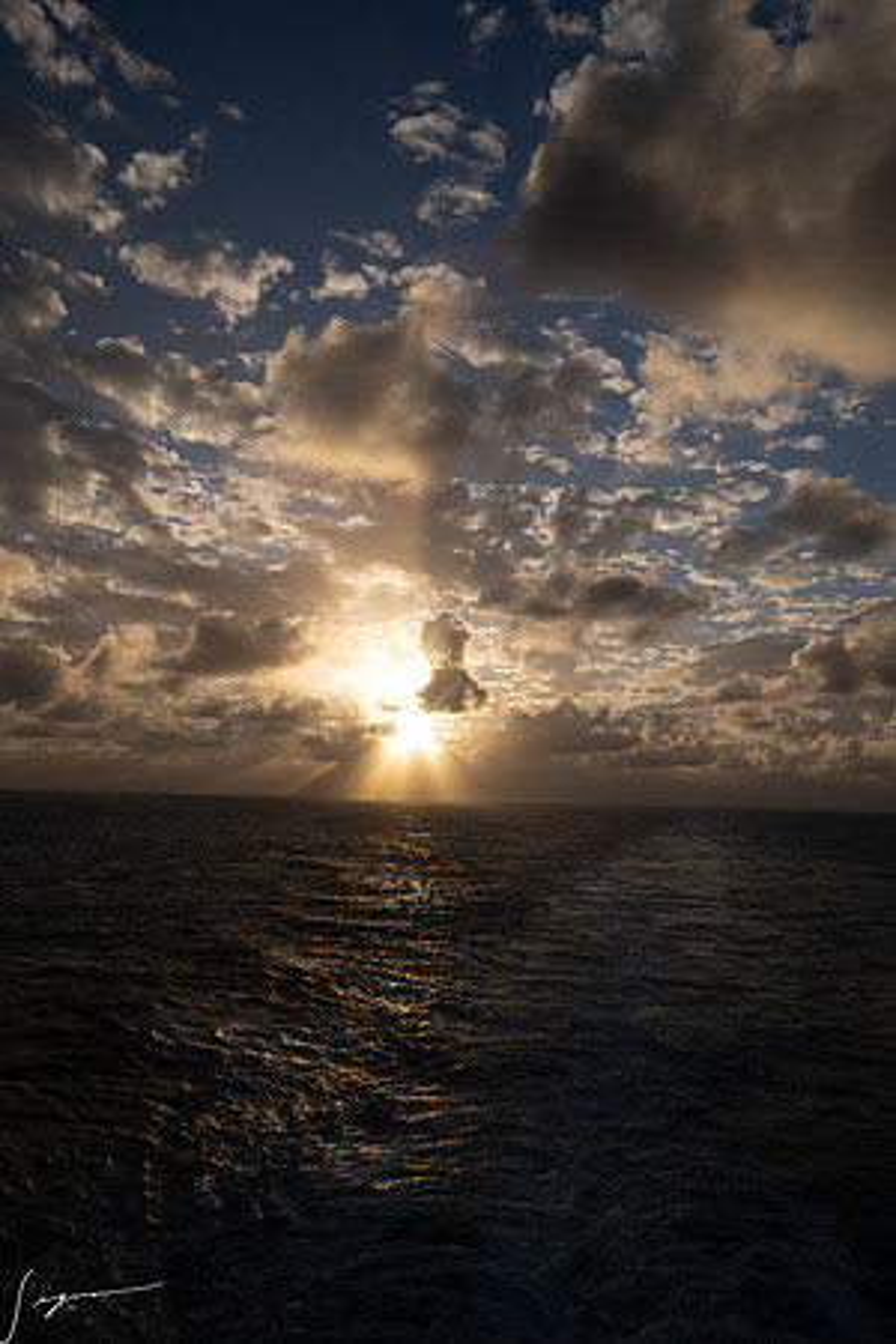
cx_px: 448
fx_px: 1120
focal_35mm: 30
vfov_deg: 61.9
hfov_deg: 43.6
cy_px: 672
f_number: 13
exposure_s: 1/200
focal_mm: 30
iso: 125
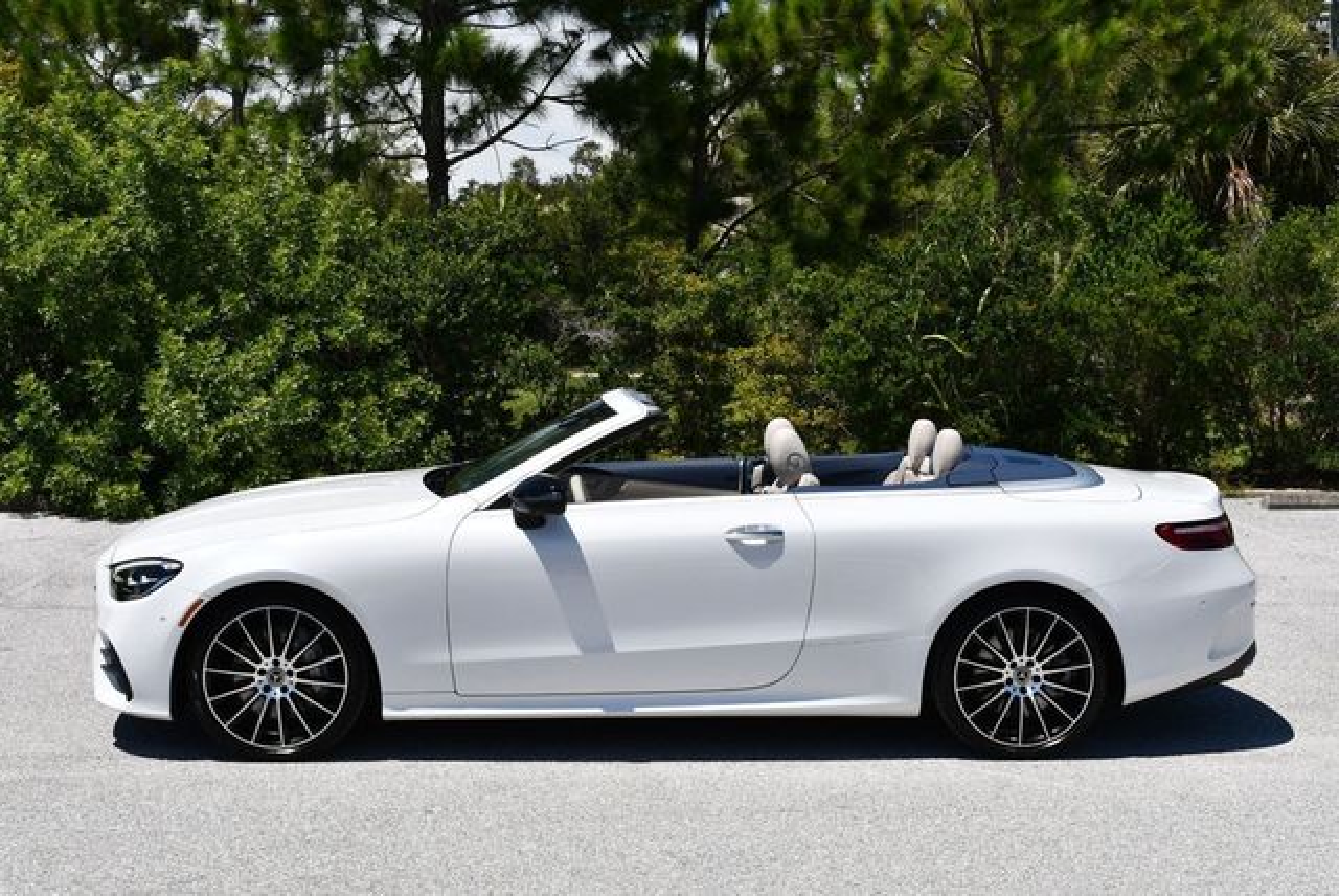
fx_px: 1936
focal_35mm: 52
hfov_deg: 38.2
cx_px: 670
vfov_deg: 26.0
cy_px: 448
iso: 100
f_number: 9
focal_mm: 26
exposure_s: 1/320
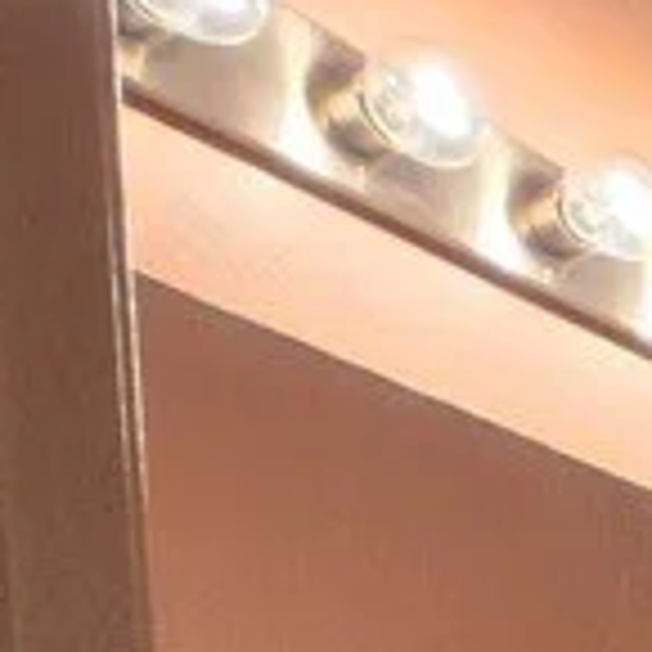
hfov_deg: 13.3
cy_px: 1484
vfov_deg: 15.0
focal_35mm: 81
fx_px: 1726
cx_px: 1695
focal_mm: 1.7
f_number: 2.2
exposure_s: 1/60
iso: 200
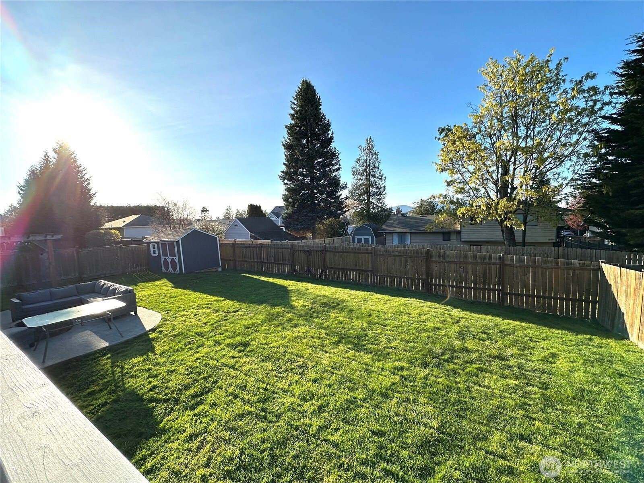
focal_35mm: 14
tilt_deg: -4.9
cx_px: 322
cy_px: 242
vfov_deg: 85.7
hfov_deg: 102.1
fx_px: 260
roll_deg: +2.1
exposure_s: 1/1366
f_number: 2.2
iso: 50
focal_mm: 2.22
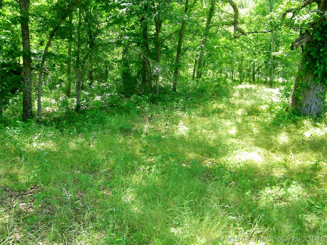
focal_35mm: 39
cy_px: 122
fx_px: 368
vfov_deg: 36.8
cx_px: 164
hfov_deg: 47.9
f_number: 3.8
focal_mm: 6.9
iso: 80
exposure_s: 1/80
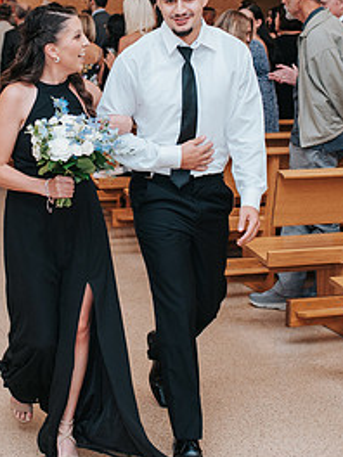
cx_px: 95
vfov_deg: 22.6
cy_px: 119
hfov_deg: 17.1
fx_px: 1136
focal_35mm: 86
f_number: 2.8
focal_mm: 35
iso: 1000
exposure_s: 1/125
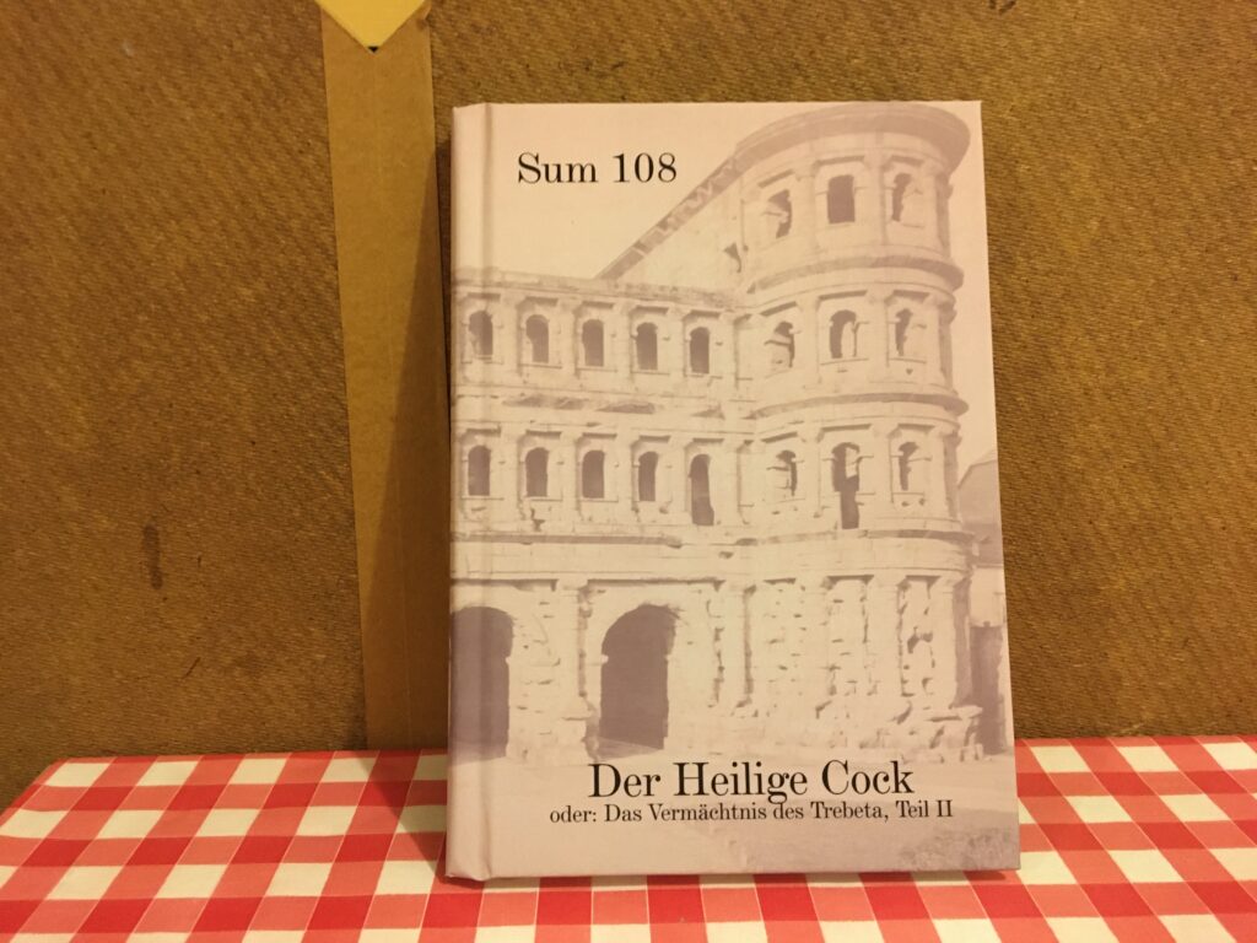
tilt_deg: -11.5
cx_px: 628
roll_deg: +0.3
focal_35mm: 29
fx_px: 1053
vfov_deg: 48.2
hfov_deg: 61.7
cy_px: 472
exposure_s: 1/17
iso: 250
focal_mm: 4.15
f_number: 2.2
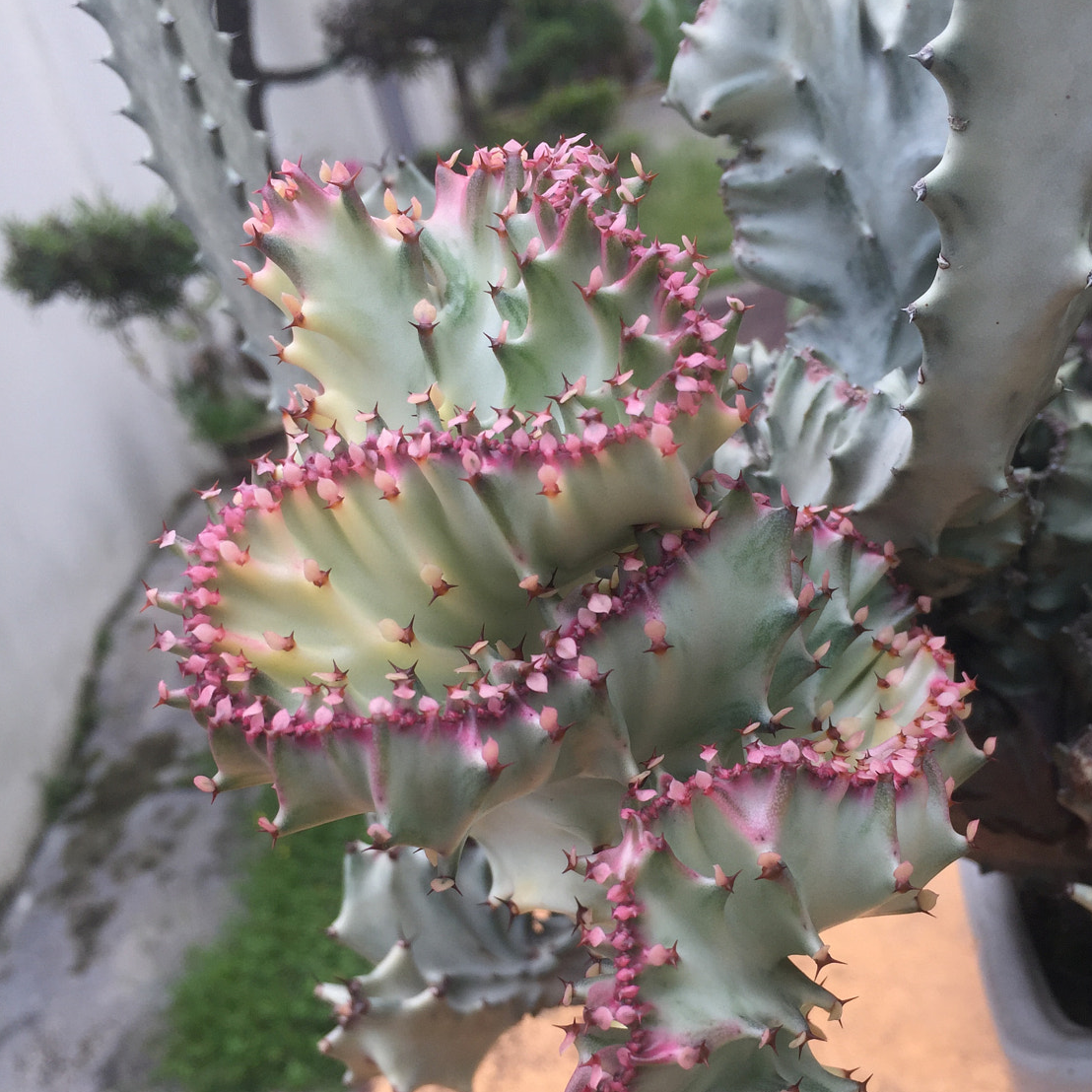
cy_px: 665
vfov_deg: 44.6
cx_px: 589
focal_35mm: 37
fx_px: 1321
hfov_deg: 44.9
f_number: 2.2
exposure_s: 1/527
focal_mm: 4.15
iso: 32
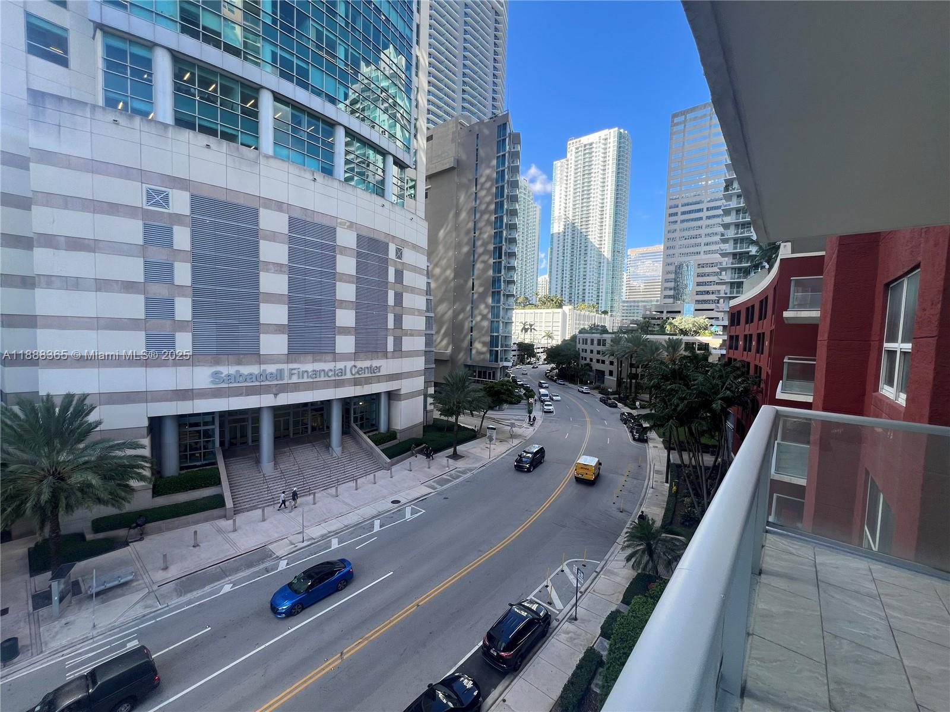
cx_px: 475
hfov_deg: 106.2
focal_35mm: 13
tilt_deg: -4.1
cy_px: 356
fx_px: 357
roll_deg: -2.2
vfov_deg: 89.9
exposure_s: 1/328
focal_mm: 1.57
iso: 32
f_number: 1.8
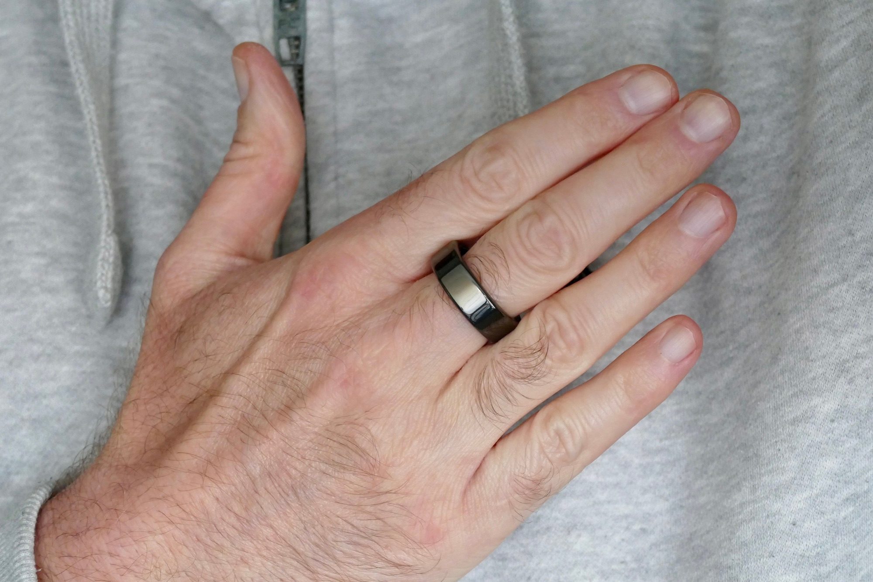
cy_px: 291
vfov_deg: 14.2
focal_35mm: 96
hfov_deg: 21.2
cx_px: 436
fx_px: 2328
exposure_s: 1/60
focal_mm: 34.91
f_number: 4.5
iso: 1600
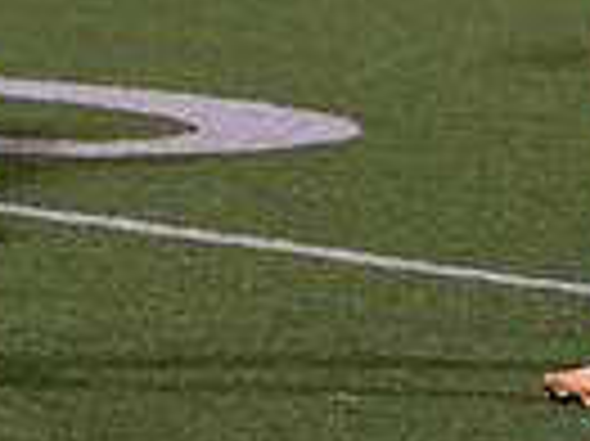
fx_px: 8140
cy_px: -490
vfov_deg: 3.1
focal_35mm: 478
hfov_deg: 4.1
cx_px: -85
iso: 4000
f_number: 2.8
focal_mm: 88
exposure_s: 1/1000
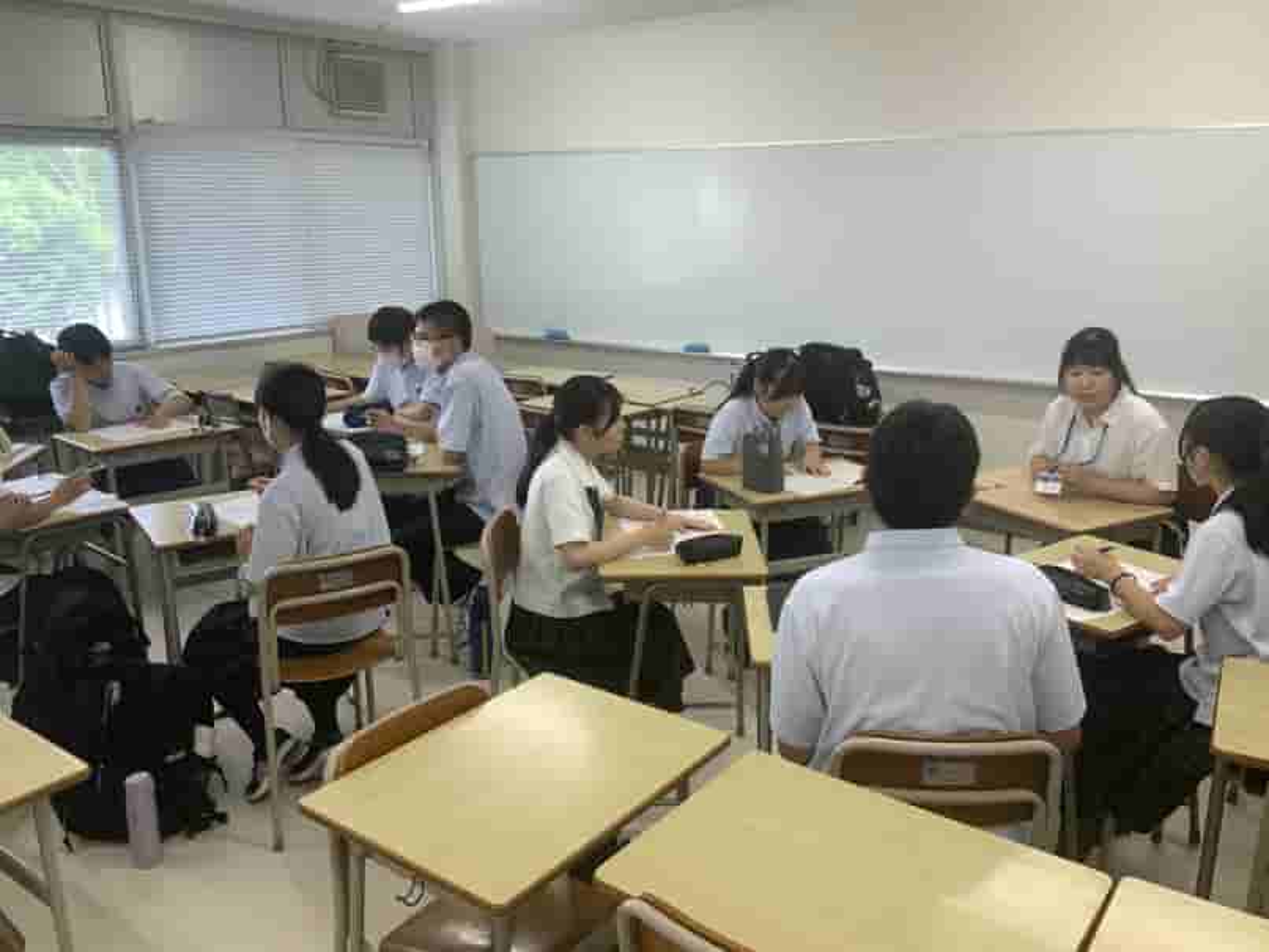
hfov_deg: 61.6
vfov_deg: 48.3
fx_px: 1063
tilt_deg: -13.4
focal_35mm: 29
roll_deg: -0.3
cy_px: 476
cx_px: 634
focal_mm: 3
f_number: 1.8
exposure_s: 1/120
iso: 40
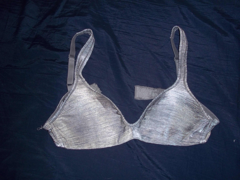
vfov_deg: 39.7
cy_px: 90
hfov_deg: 51.4
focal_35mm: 36
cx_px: 120
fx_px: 250
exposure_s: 1/30
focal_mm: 6.5
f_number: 3.1
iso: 80
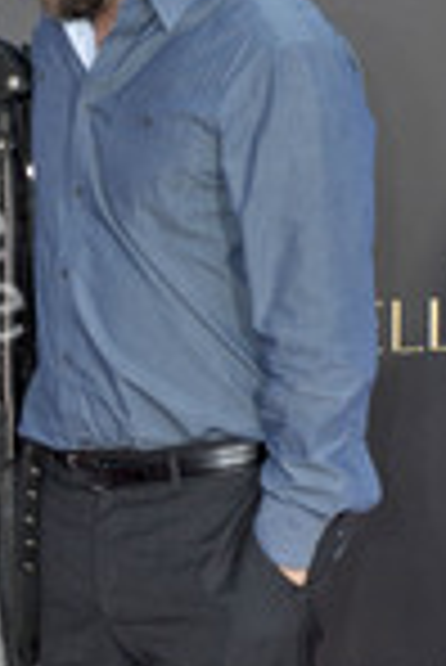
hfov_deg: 7.2
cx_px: -74
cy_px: 540
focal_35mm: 189
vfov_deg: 10.8
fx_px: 3504
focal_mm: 70
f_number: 4
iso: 400
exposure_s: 1/400
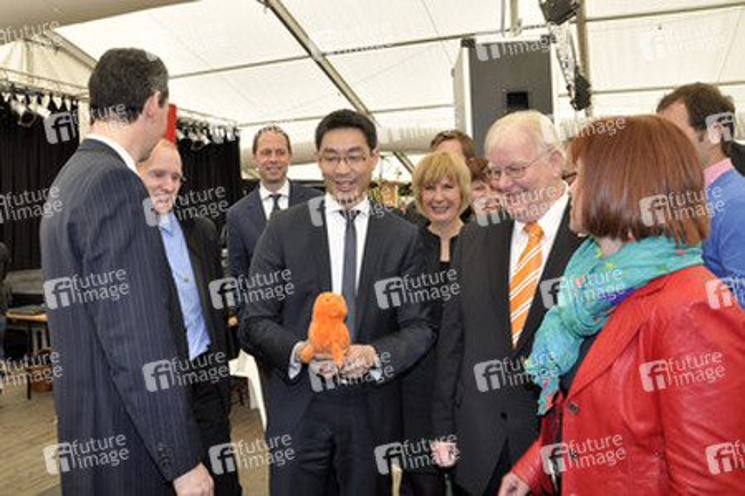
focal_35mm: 27
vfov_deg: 47.9
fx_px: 559
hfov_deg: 67.4
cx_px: 372
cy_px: 248
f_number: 6.3
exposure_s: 1/200
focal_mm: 18
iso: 400
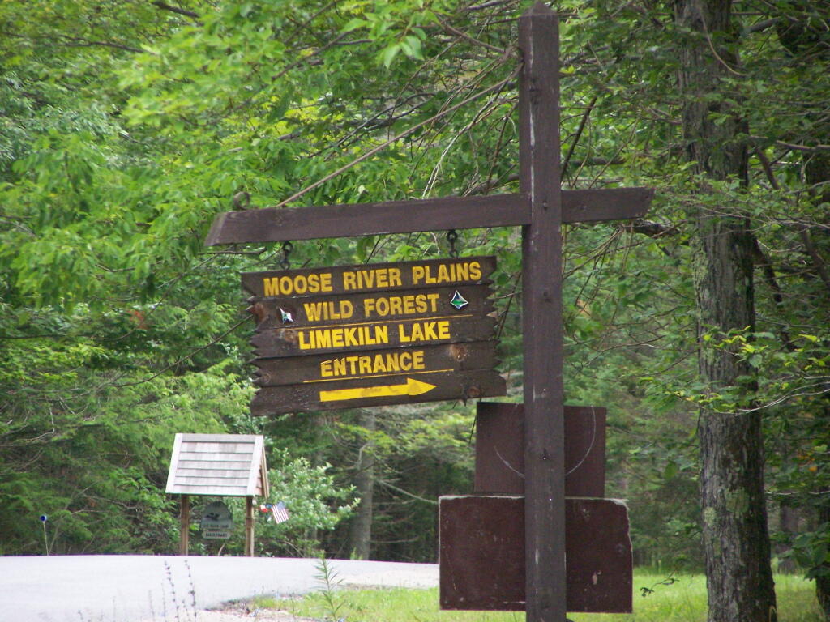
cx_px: 415
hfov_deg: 5.2
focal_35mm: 380
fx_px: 9111
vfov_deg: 3.9
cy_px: 311
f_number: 3.7
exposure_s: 1/500
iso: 400
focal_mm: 63
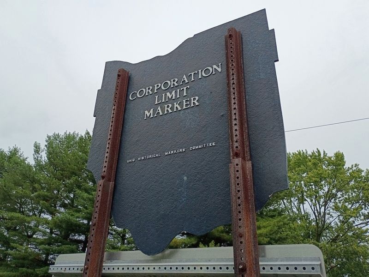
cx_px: 184
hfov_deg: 61.7
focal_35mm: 29
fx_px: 309
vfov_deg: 48.2
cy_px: 138
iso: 102
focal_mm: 4.27
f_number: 1.8
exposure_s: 1/1508
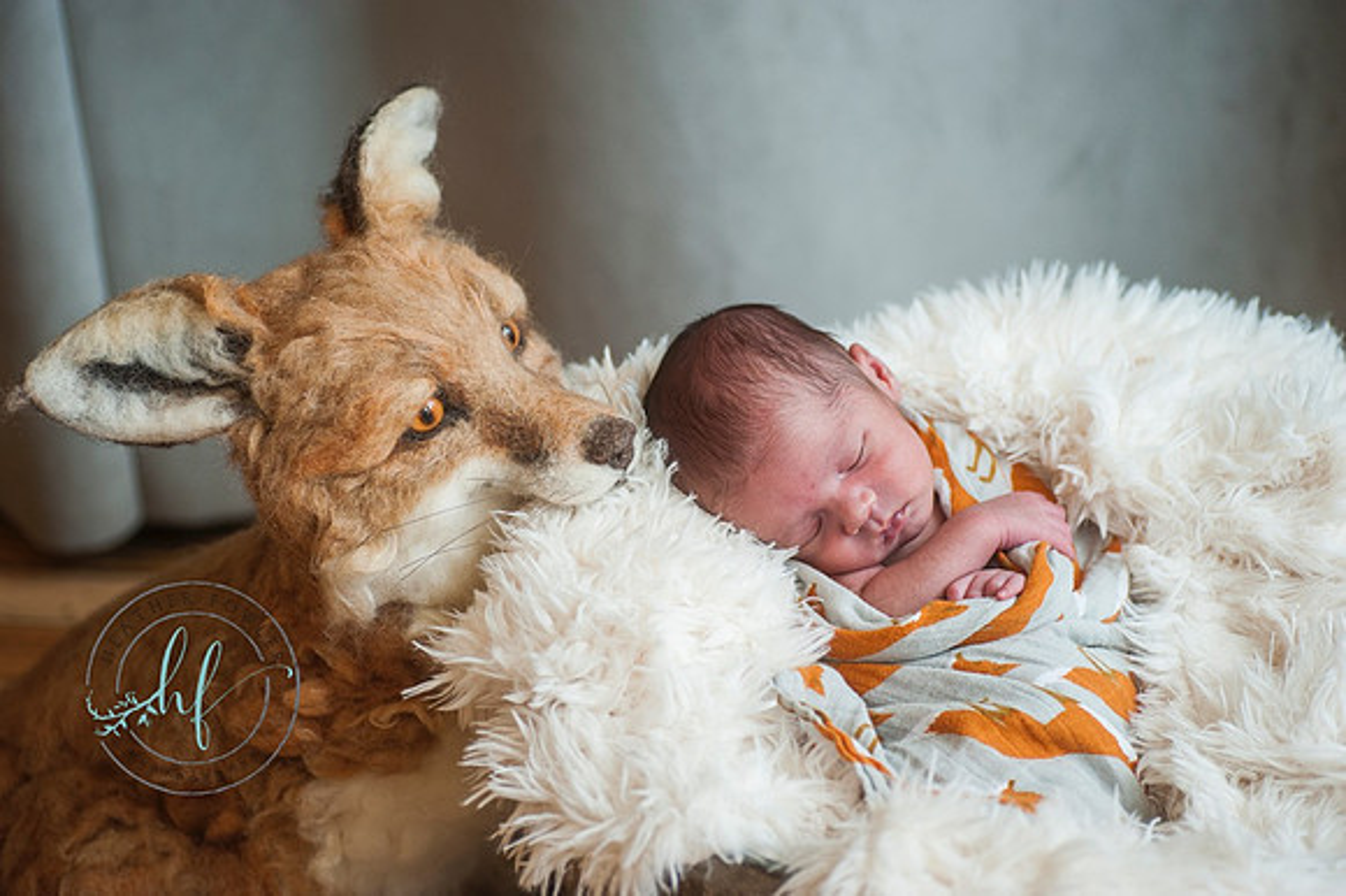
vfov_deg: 15.2
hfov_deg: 22.6
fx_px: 3363
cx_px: 673
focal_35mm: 90
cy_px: 448
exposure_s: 1
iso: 800
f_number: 0.86
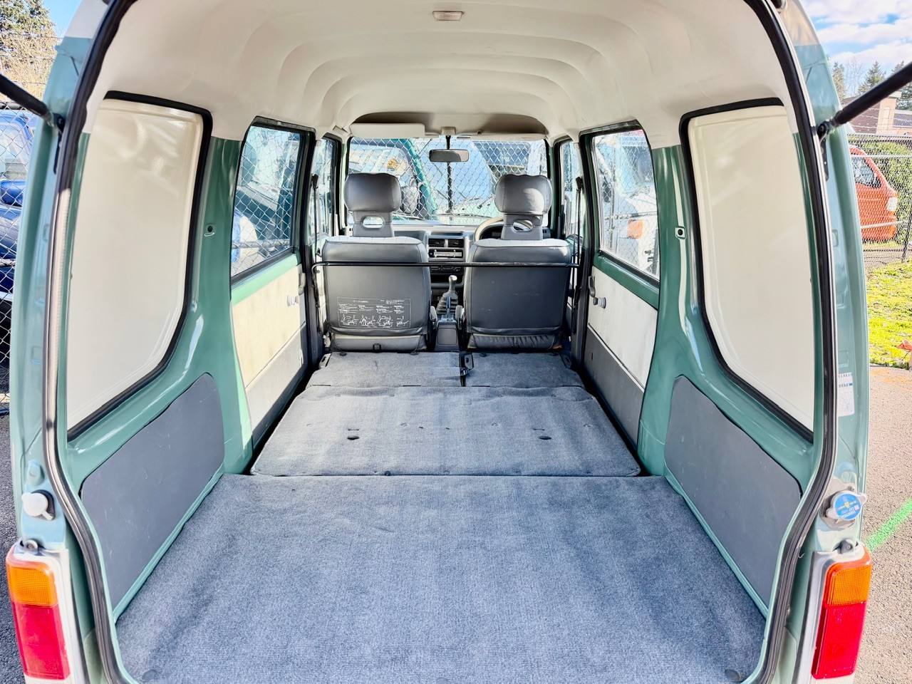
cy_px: 342
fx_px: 632
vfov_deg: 56.8
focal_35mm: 24
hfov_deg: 71.6
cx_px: 456
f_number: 1.78
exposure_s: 1/580
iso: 100
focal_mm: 6.76
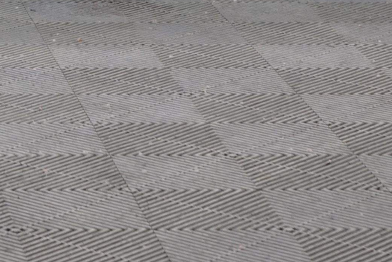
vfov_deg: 6.2
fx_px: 2331
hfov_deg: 9.4
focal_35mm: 214
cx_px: -198
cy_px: -350
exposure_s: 1/50
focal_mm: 37
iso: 1000
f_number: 5.6
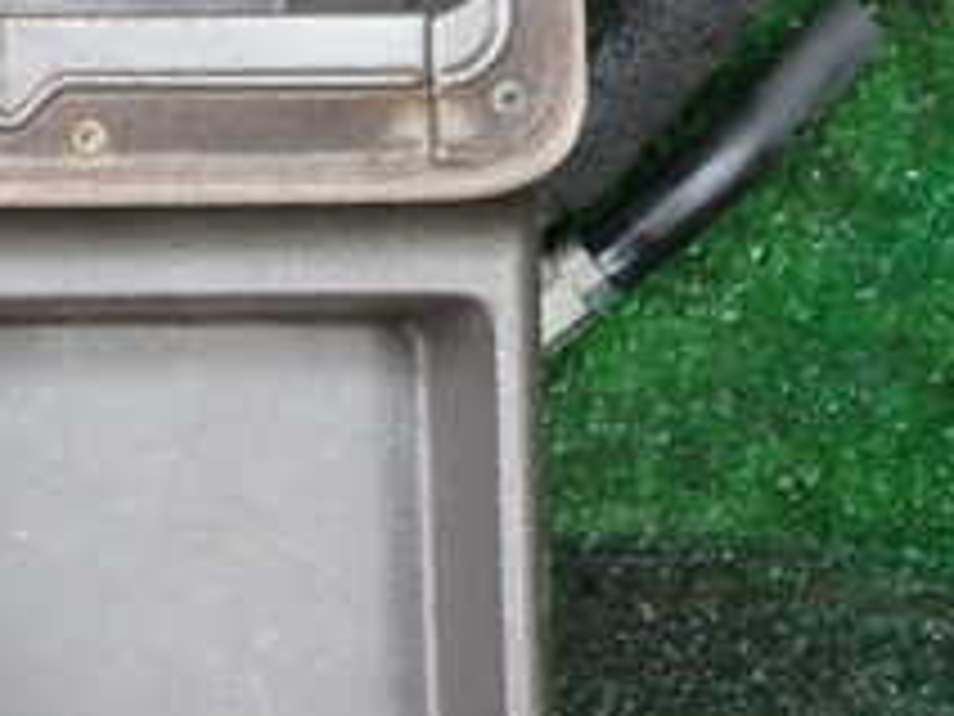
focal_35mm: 85
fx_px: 2343
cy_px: 176
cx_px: -243
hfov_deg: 21.1
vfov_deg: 17.3
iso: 200
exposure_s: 1/50
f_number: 2.3
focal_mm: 5.4
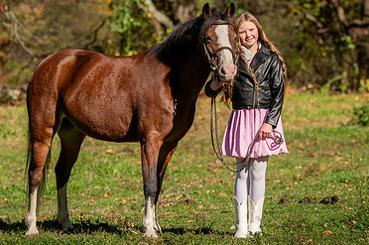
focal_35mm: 195
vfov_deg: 7.0
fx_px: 1996
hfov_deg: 10.6
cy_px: 93
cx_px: 148
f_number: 4
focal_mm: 125
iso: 100
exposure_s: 1/2500
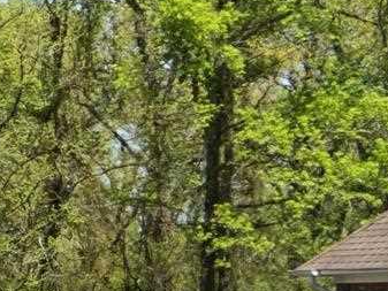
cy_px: 225
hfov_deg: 7.3
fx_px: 2478
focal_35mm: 221
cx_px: -1011
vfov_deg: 6.7
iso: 400
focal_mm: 20.9
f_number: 9
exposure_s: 1/50
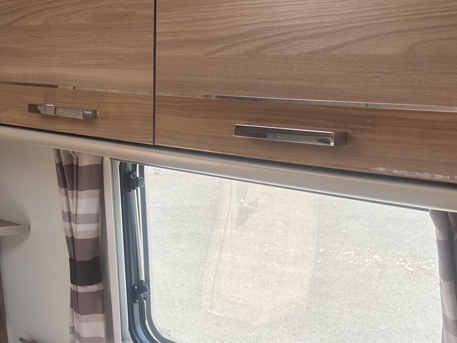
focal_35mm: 52
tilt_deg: -12.8
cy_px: 232
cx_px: 214
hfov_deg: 36.8
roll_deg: +2.0
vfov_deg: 27.8
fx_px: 687
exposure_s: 1/570
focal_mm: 6.86
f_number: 1.78
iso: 80
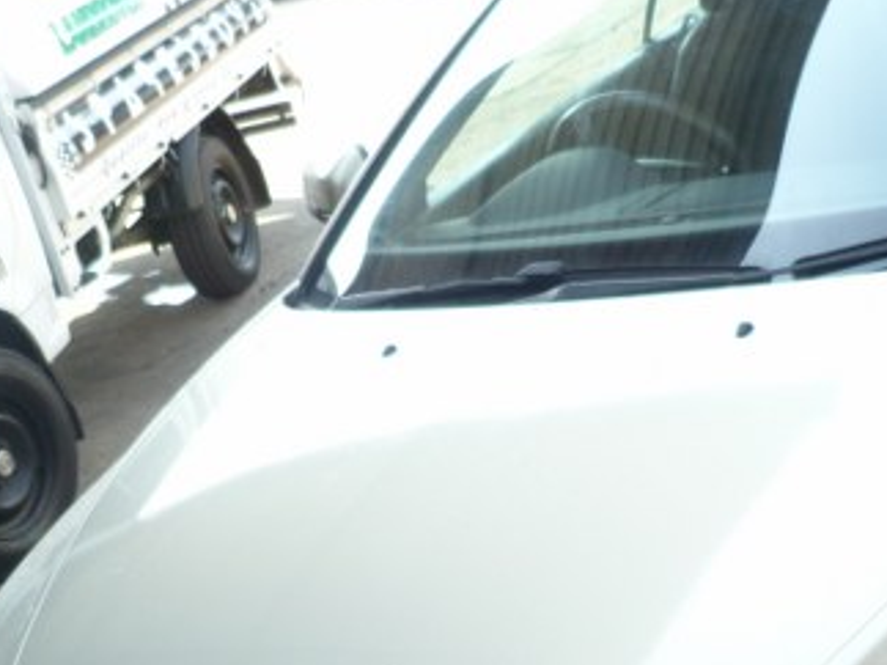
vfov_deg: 23.3
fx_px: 1588
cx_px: 404
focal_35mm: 62
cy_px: 544
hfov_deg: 31.2
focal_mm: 4.5
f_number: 2.8
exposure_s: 1/80
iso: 80
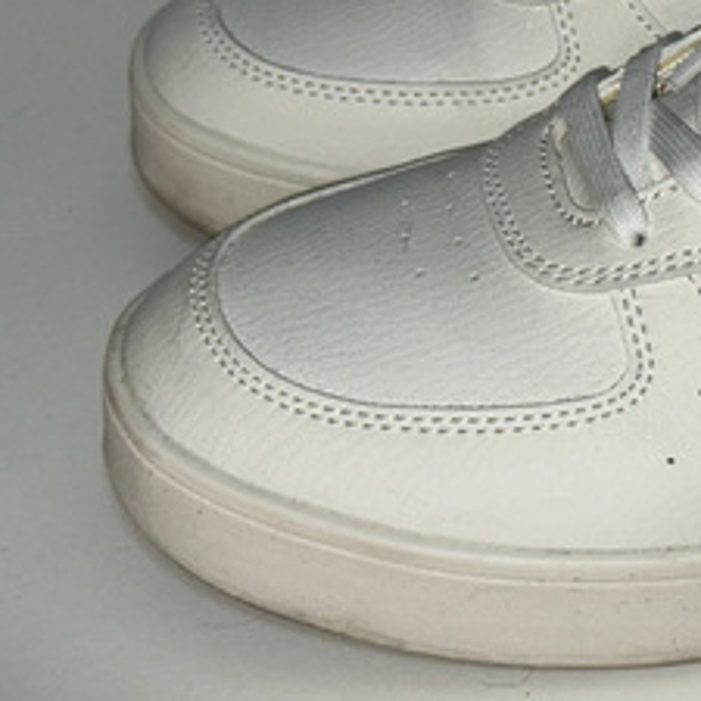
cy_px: 168
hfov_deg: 14.9
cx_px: 832
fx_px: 2589
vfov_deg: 15.3
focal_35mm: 113
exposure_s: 1/53
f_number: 1.78
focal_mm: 6.86
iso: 40
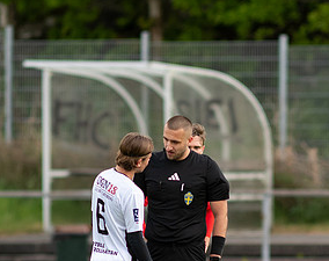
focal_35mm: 1239
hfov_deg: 1.6
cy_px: 242
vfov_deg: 1.2
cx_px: 191
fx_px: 12019
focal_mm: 300
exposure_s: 1/1600
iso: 560
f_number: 3.2
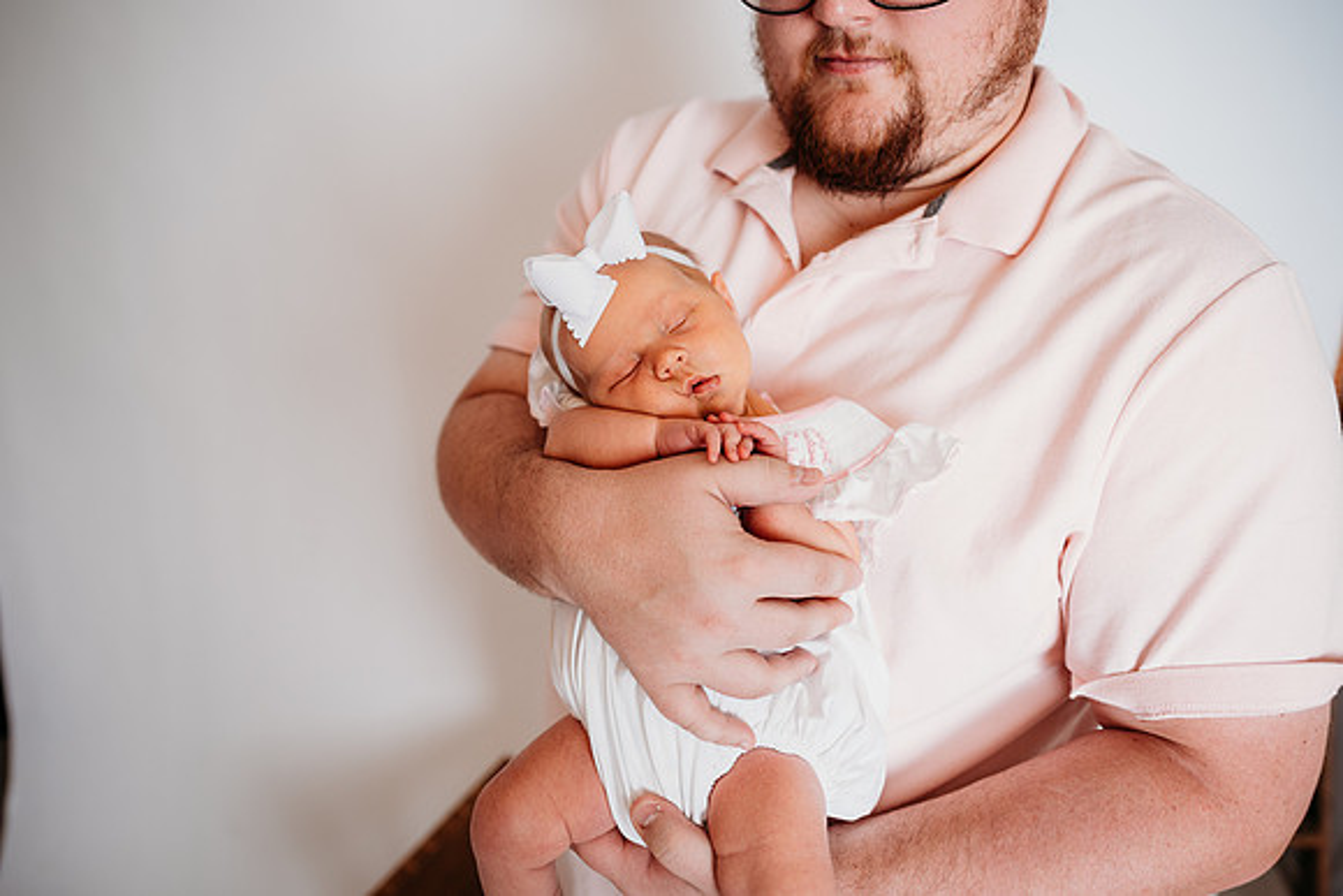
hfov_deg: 73.7
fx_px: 896
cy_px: 448
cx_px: 672
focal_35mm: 24
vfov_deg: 53.2
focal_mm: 24
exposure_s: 1/200
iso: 100
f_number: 2.5
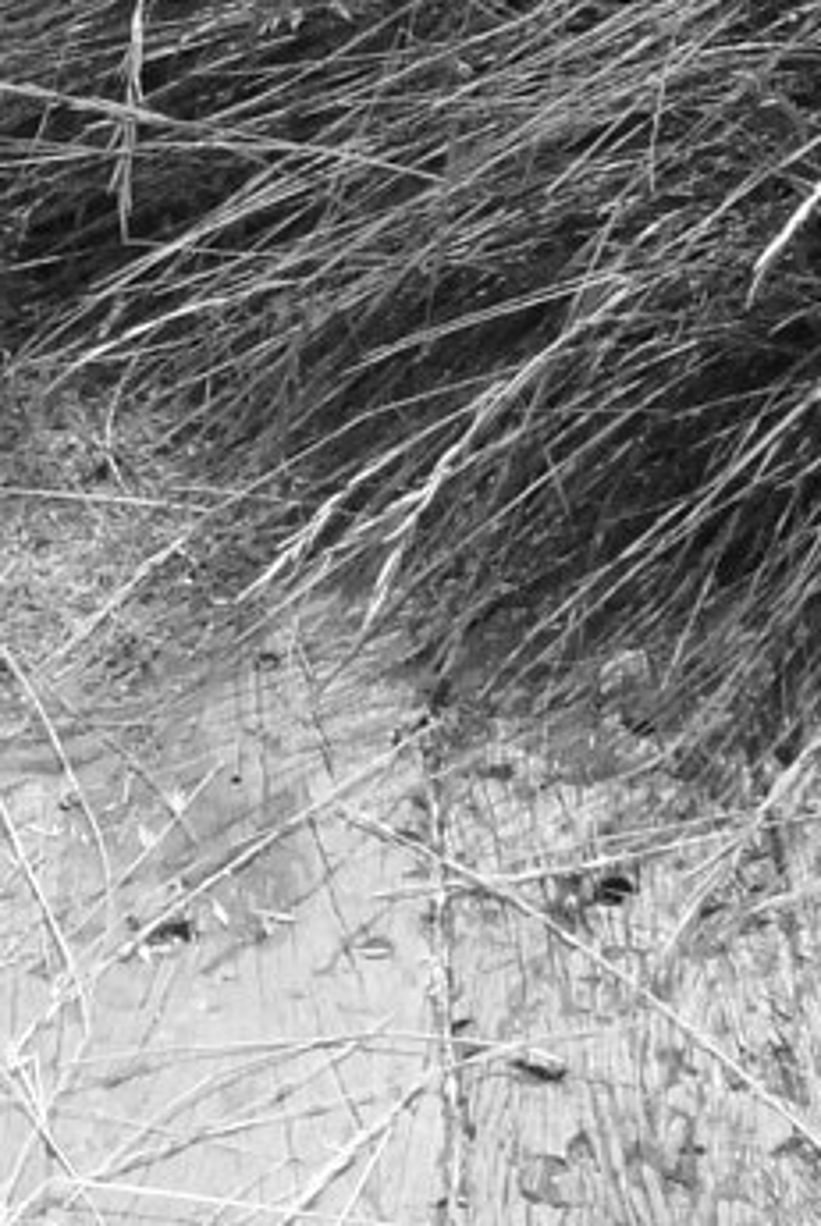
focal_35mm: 181
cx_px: -602
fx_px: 6173
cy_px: -419
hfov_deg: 7.4
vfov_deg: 11.0
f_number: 14
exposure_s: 1/640
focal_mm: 26
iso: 1600
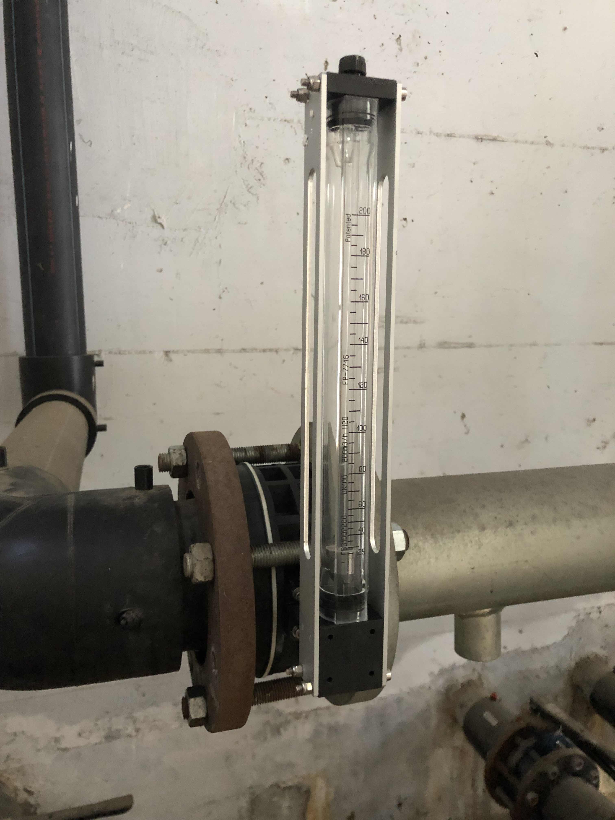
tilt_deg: -7.0
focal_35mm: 28
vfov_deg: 63.4
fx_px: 663
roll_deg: +0.2
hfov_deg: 49.7
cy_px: 410
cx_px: 308
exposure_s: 1/4
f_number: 1.8
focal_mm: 4
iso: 100
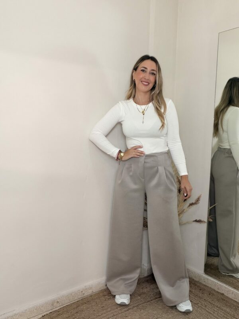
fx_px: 276
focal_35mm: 30
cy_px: 160
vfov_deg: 60.0
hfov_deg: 46.8
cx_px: 120
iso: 125
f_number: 1.9
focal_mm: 2.71
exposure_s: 1/60
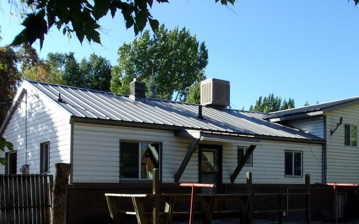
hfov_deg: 43.6
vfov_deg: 28.1
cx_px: 245
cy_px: 175
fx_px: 440
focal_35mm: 45
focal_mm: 5.1
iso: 200
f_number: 10.8
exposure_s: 1/100
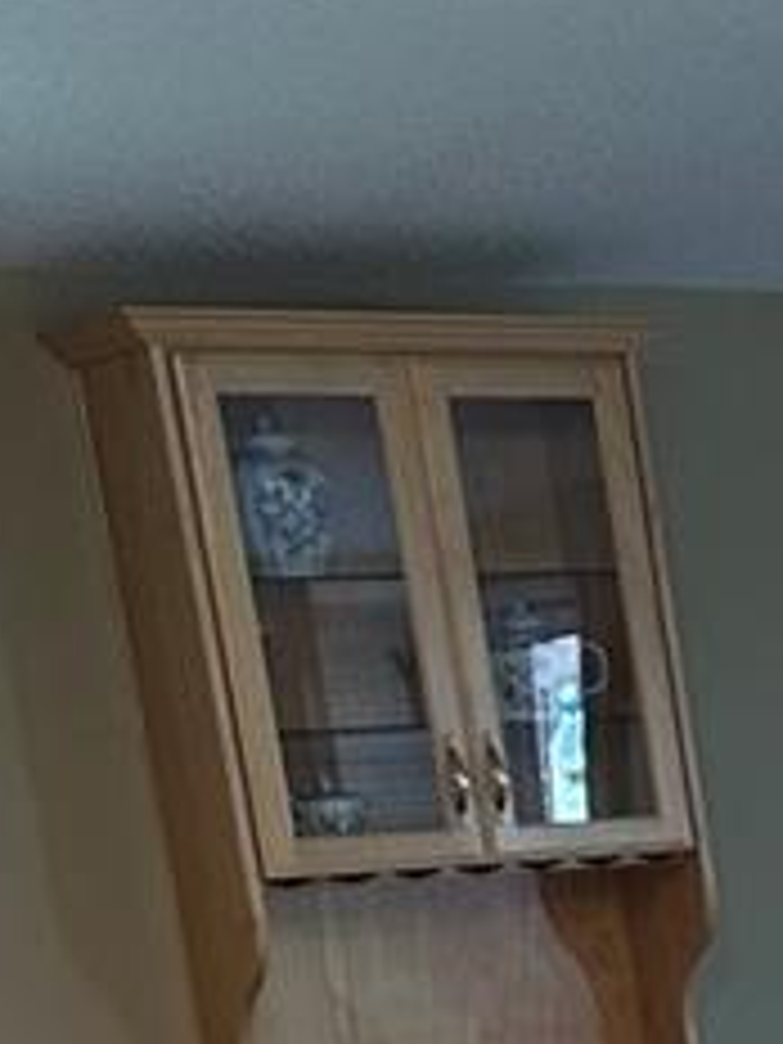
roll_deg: +4.0
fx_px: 3740
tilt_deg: -14.0
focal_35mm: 124
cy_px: 1881
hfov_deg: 10.2
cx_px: 1953
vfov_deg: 14.1
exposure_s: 1/60
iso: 160
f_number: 1.78
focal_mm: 6.86
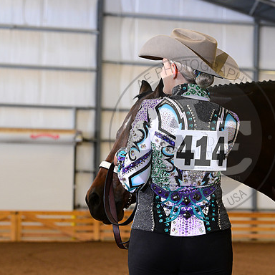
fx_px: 1097
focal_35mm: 122
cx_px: 193
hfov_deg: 14.3
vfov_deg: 14.3
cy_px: 137
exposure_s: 1/125
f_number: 6.3
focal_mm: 95
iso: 2500
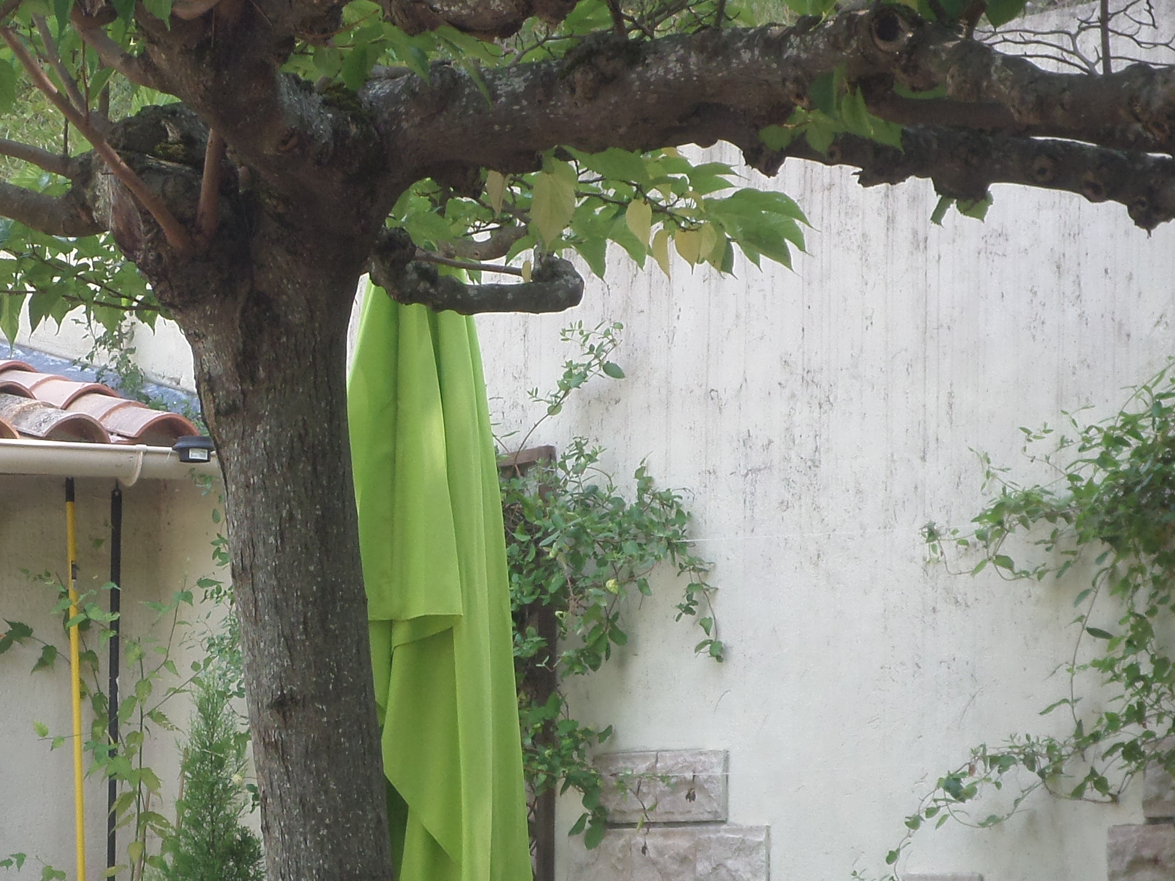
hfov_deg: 10.7
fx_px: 6279
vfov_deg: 8.0
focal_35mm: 185
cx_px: 277
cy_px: 582
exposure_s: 1/60
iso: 80
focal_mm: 14.6
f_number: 4.7
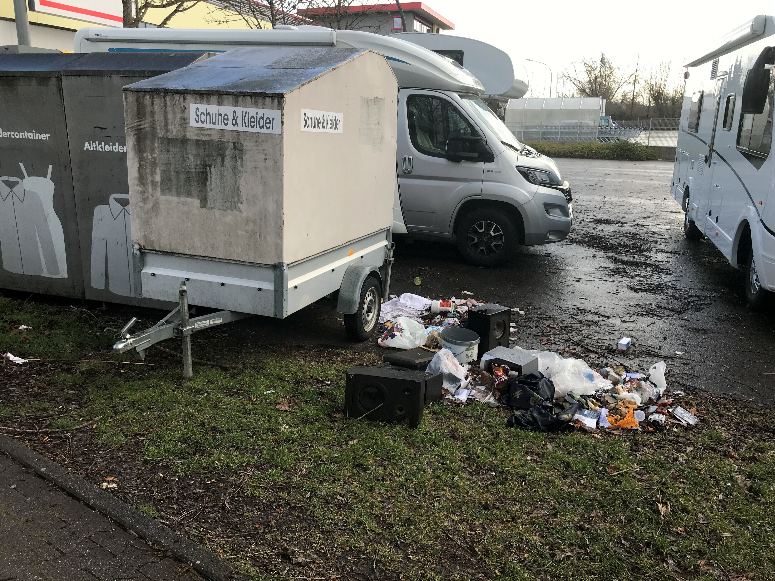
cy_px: 290
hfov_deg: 63.4
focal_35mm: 28
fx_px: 627
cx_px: 388
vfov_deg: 49.7
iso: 20
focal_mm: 3.99
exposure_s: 1/352
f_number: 1.8
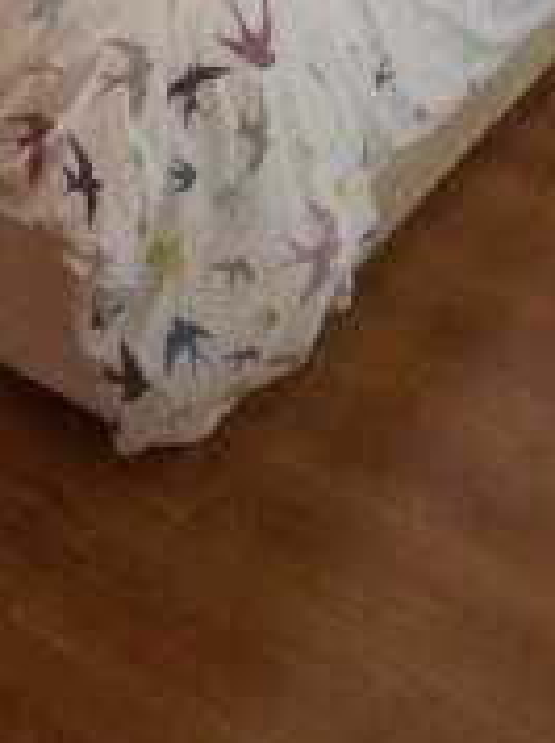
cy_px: -94
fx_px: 1757
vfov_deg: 22.4
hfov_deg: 17.7
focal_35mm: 82
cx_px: 77
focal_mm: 4.5
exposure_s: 1/30
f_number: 3.7
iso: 180
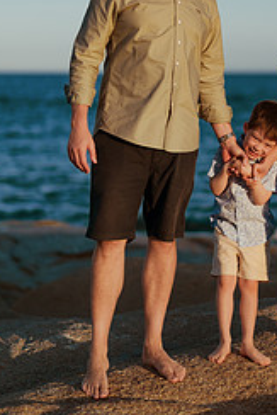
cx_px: 243
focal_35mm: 107
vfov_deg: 19.0
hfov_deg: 12.7
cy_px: 122
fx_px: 1233
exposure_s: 1/5000
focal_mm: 58
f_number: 1.8
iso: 100
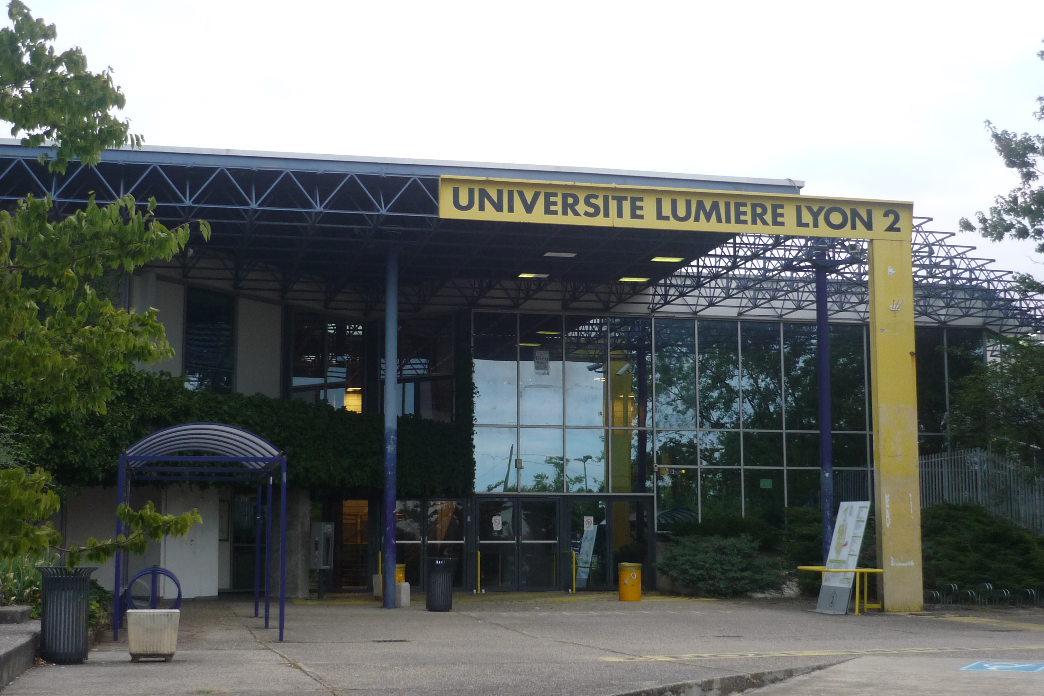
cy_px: 369
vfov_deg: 29.2
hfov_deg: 42.7
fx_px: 1334
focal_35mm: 46
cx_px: 520
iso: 160
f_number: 3
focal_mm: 7.2
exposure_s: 1/40
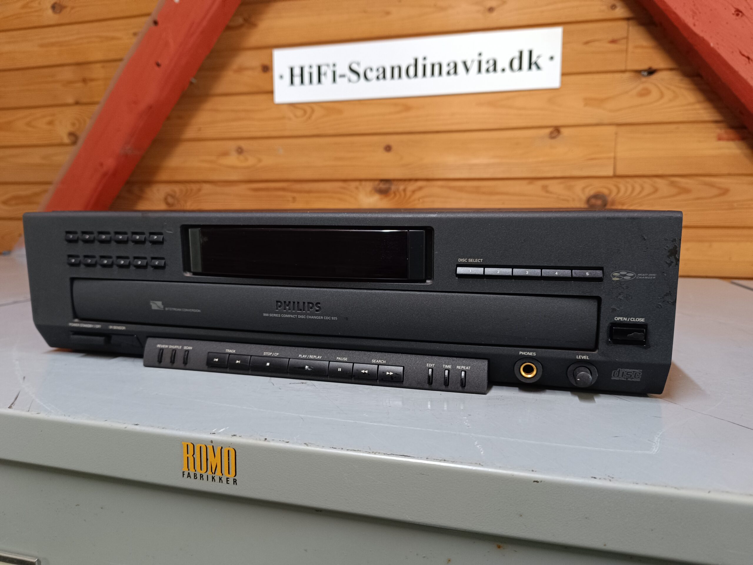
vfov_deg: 56.8
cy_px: 282
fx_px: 522
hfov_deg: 71.6
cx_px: 376
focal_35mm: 24
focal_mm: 5.59
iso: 637
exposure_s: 1/33.3
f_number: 1.88
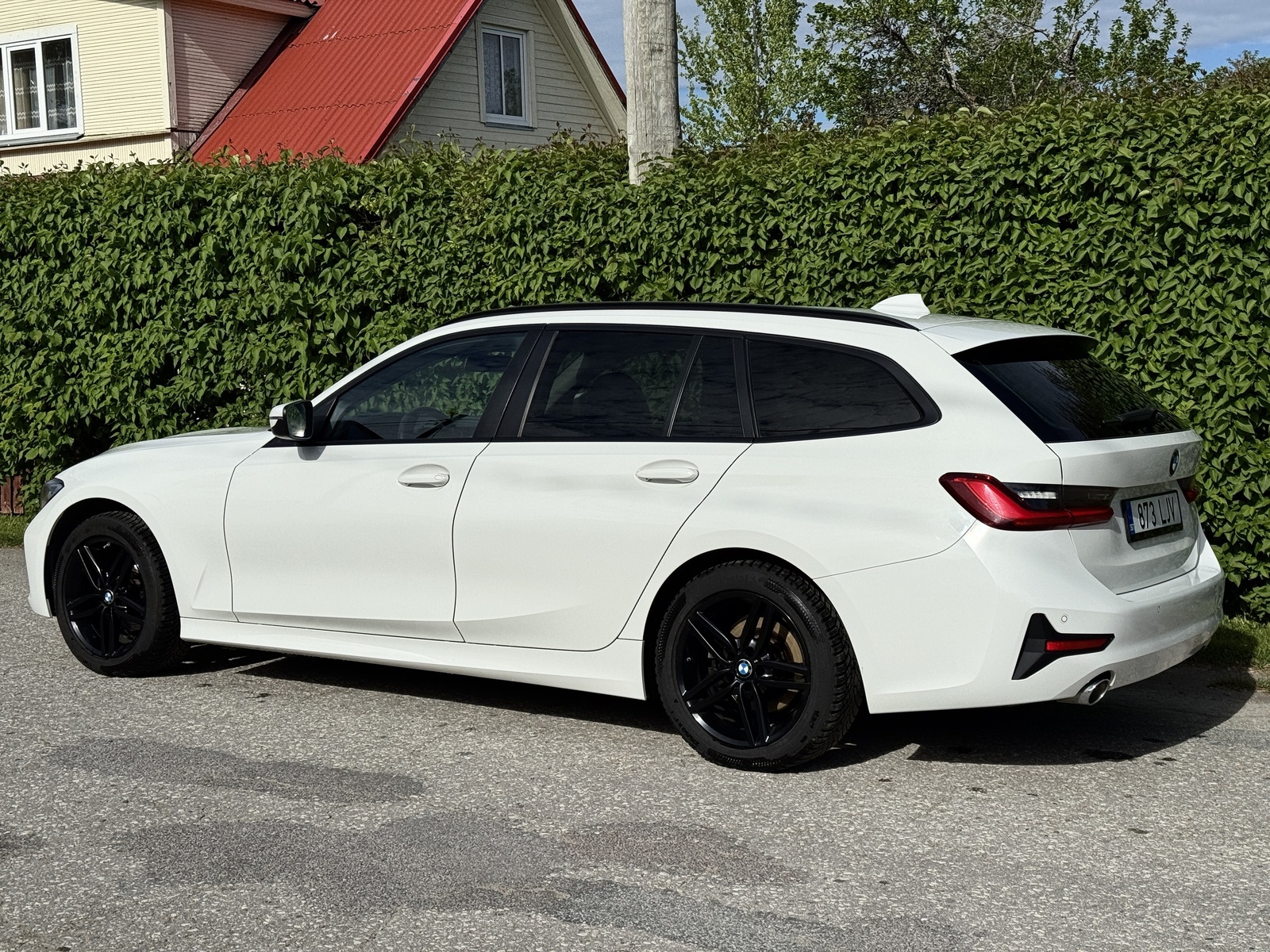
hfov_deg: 39.7
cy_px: 476
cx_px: 635
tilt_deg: -6.4
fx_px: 1761
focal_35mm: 48
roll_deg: +1.7
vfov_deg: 30.3
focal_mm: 6.76
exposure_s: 1/15385
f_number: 1.78
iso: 80
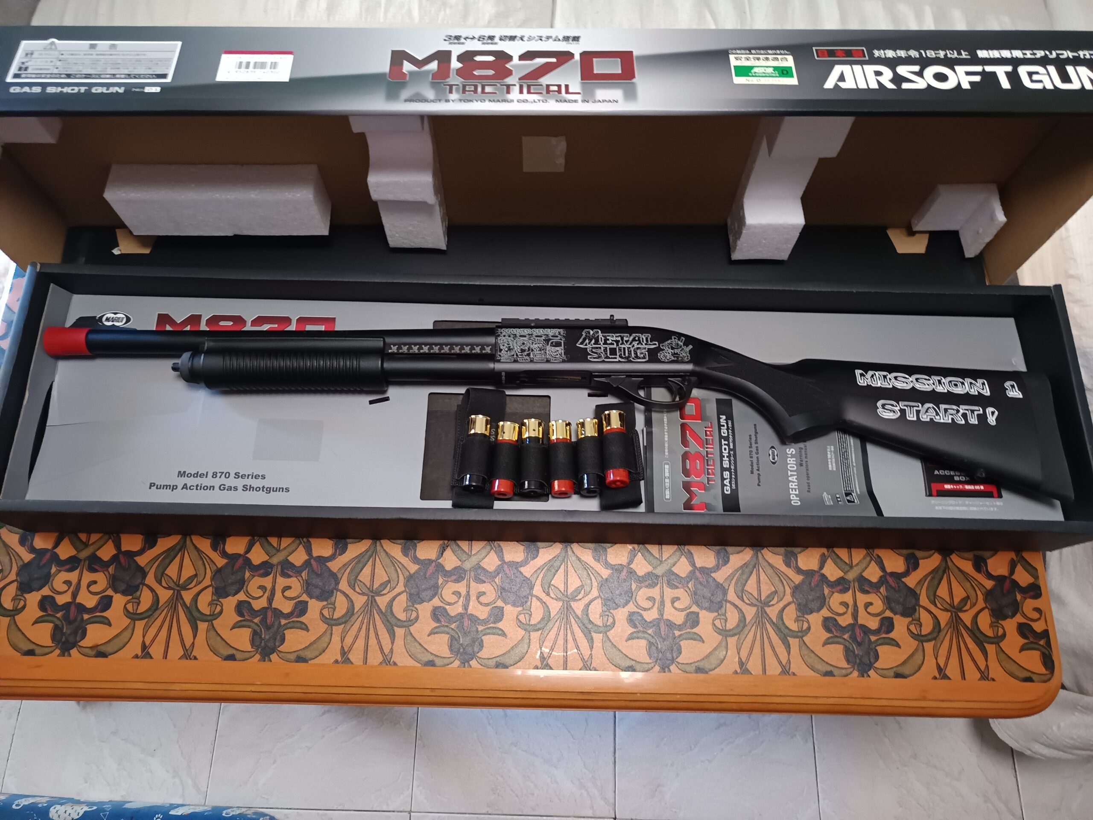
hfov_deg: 71.6
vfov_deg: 56.8
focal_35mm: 24
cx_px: 546
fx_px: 758
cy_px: 410
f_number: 1.7
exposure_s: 1/20
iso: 1927
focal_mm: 5.31
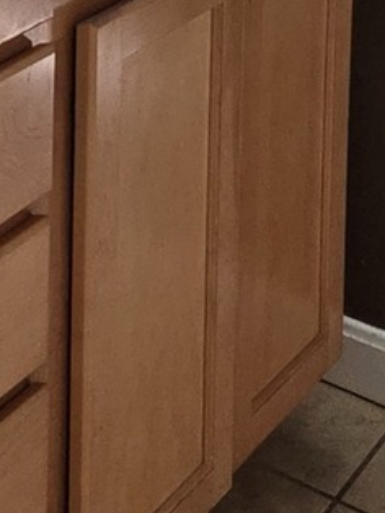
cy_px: -448
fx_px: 1410
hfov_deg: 15.0
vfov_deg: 16.7
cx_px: -80
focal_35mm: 95
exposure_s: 1/120
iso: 200
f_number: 1.9
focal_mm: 2.2
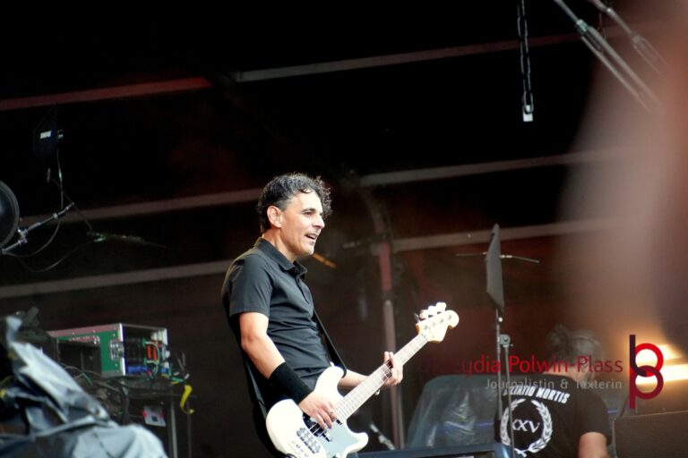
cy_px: 229
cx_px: 344
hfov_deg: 4.6
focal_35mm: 450
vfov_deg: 3.1
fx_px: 8599
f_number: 6.3
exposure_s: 1/500
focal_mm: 300
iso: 4000
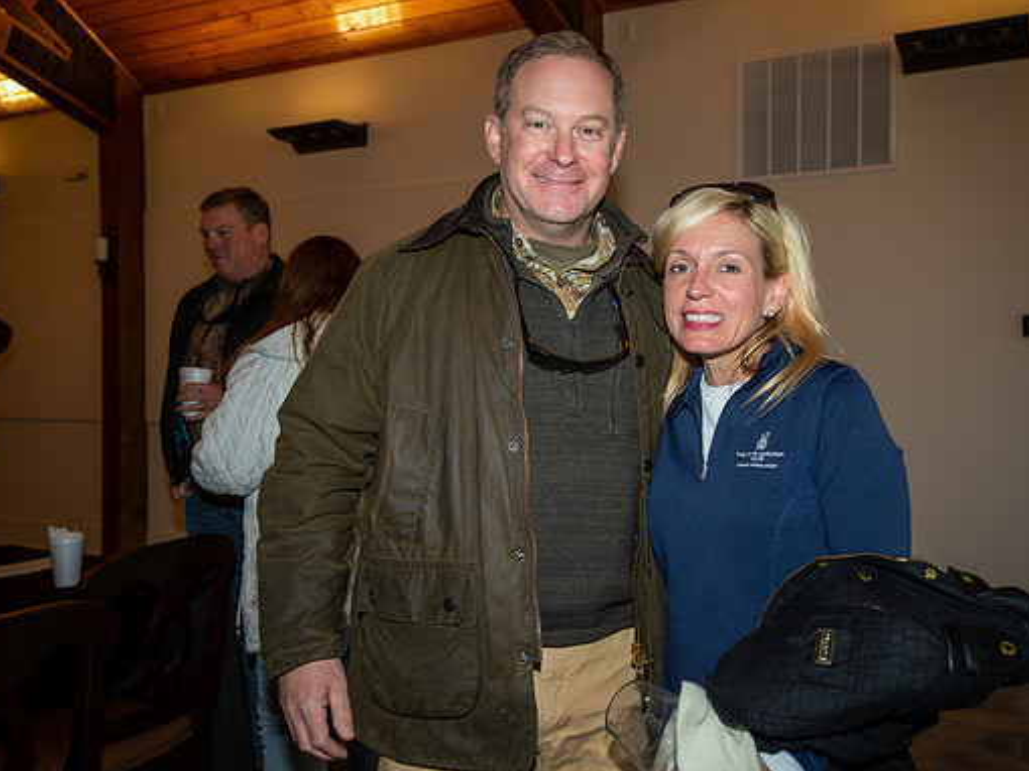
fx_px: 1040
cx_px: 561
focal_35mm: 35
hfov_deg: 52.6
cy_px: 388
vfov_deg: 40.7
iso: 400
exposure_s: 1/200
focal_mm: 32
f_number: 4.5
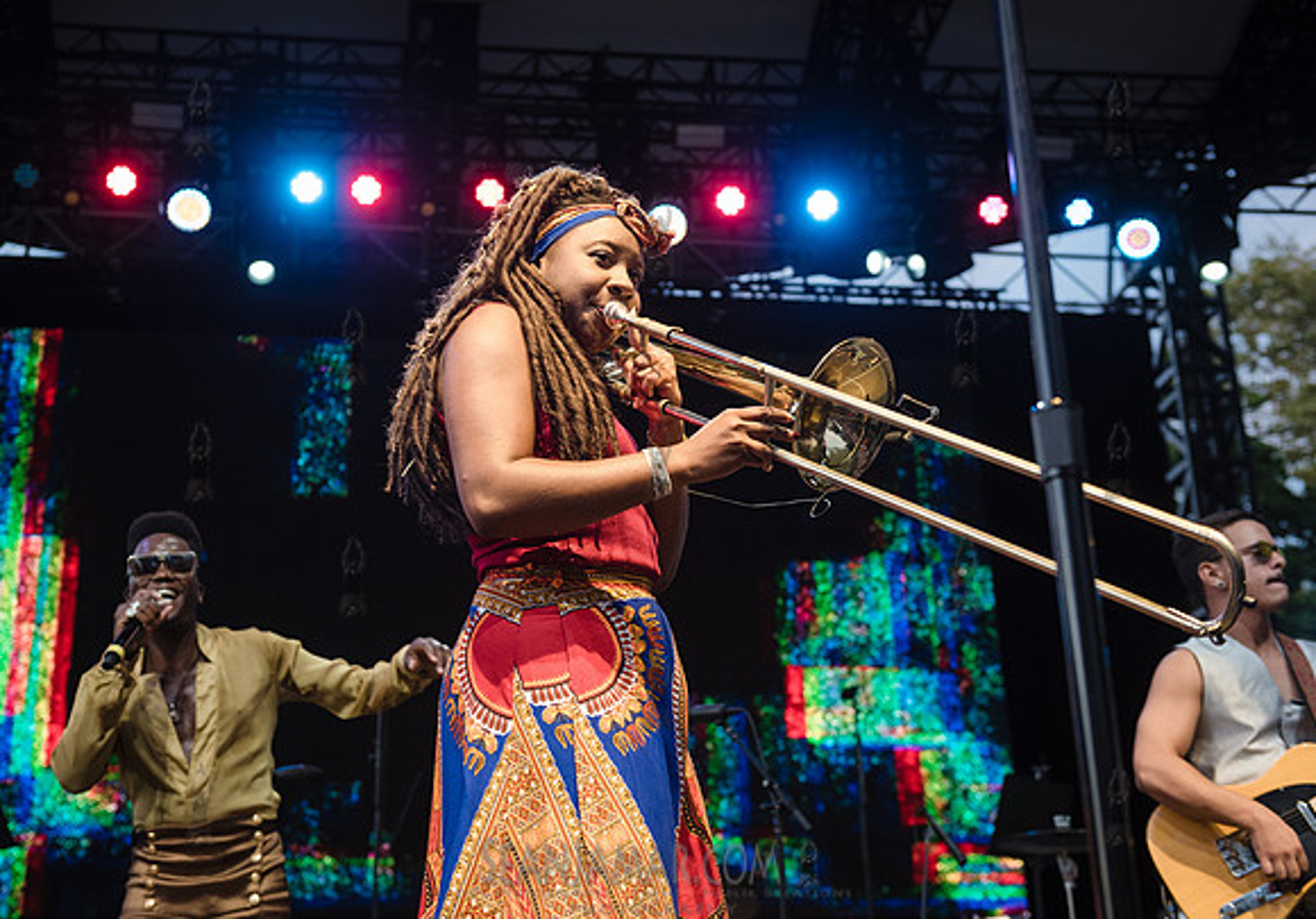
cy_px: 427
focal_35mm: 50
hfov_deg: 39.2
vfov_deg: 28.0
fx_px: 1844
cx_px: 579
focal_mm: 45
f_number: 4
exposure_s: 1/400
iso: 640
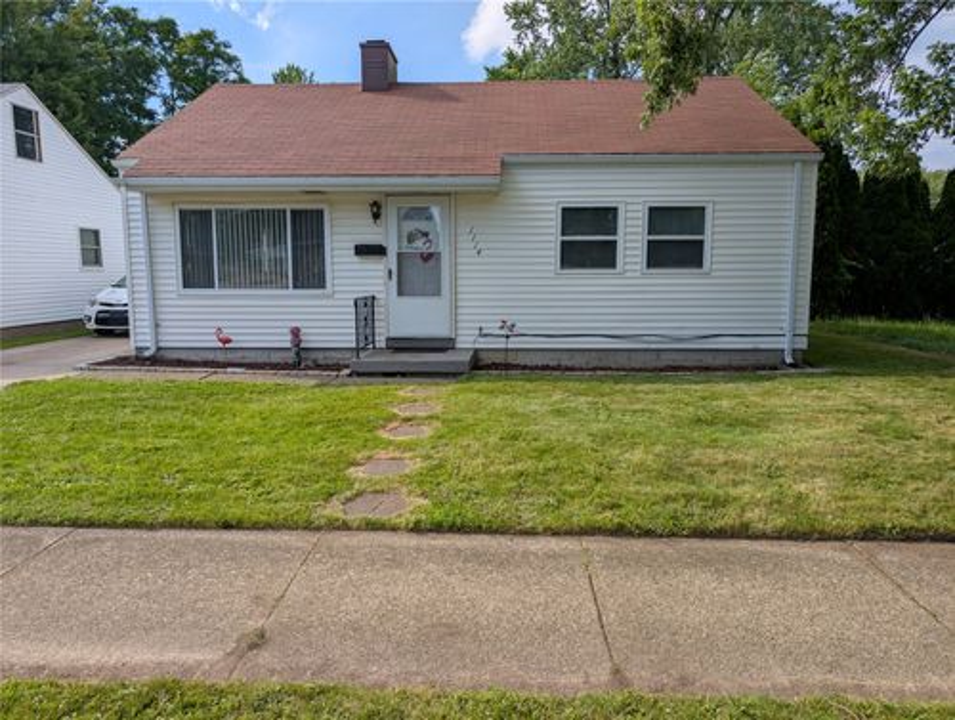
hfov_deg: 71.5
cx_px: 478
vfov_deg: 57.0
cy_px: 360
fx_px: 663
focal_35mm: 24
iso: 20
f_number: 1.68
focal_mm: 6.9
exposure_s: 1/1266
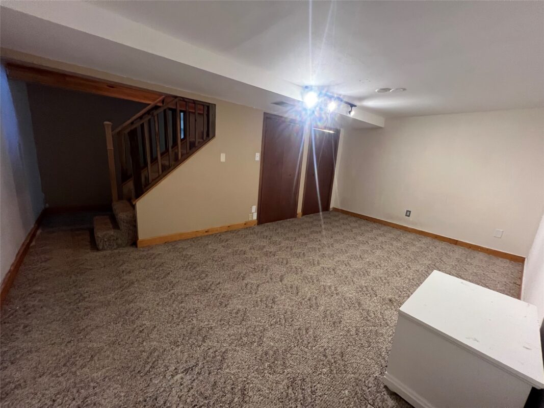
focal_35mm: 13
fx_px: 204
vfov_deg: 89.9
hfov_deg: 106.2
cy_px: 204
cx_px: 272
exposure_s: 1/60
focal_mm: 1.57
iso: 500
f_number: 1.8
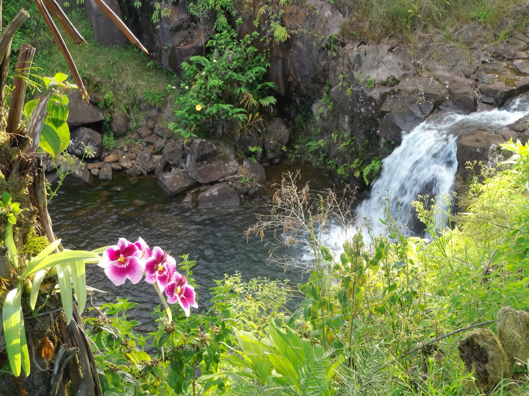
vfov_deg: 21.3
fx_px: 1053
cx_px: 264
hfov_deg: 28.2
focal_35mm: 69
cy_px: 198
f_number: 4.9
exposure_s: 1/40
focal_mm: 12.4
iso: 125
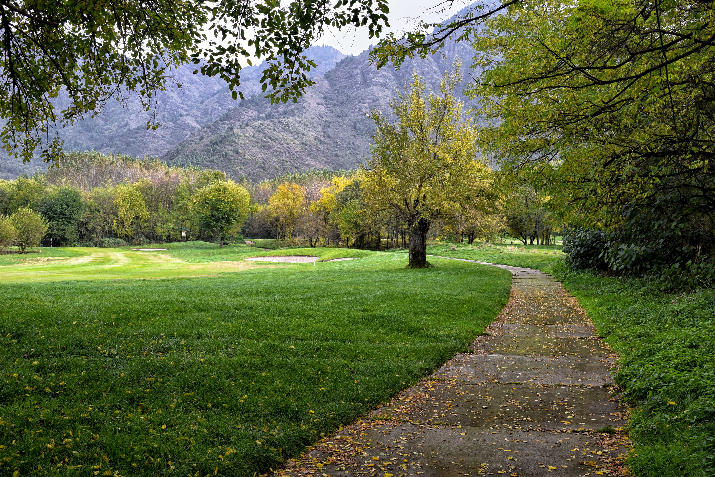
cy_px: 238
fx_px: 715
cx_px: 358
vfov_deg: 36.9
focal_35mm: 36
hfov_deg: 53.1
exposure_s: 1/40
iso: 125
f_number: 10
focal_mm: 24
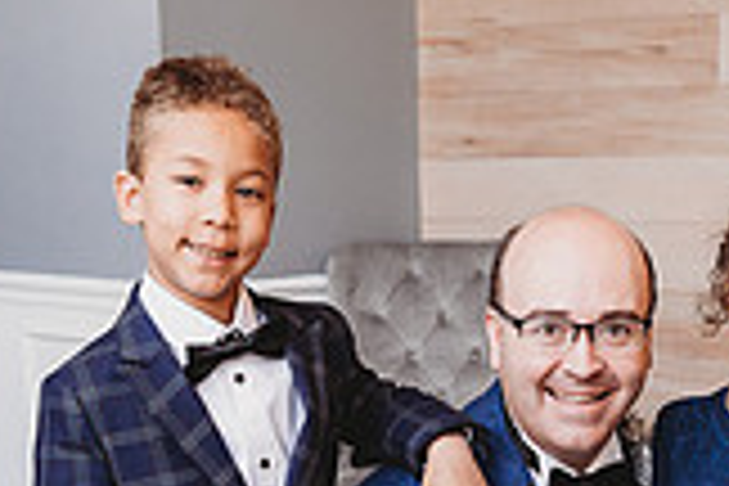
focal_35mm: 86
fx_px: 1741
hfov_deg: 23.4
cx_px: 554
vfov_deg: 15.1
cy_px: 646
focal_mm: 24
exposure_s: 1/200
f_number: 2.8
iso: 500
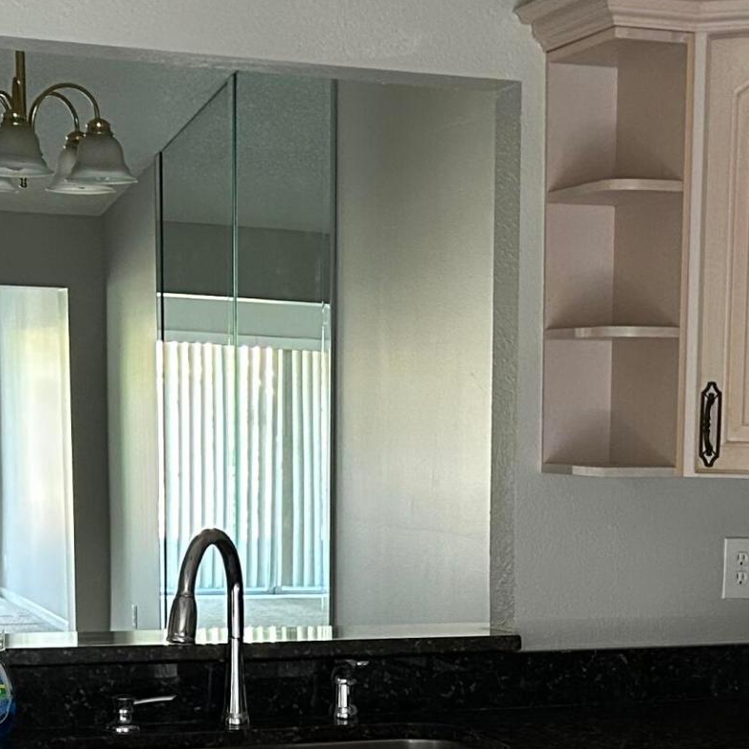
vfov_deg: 20.1
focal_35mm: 84
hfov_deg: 20.5
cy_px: 731
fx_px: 2056
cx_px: 528
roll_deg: -0.5
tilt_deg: -9.2
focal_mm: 5.7
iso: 320
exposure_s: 1/60
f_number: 1.5
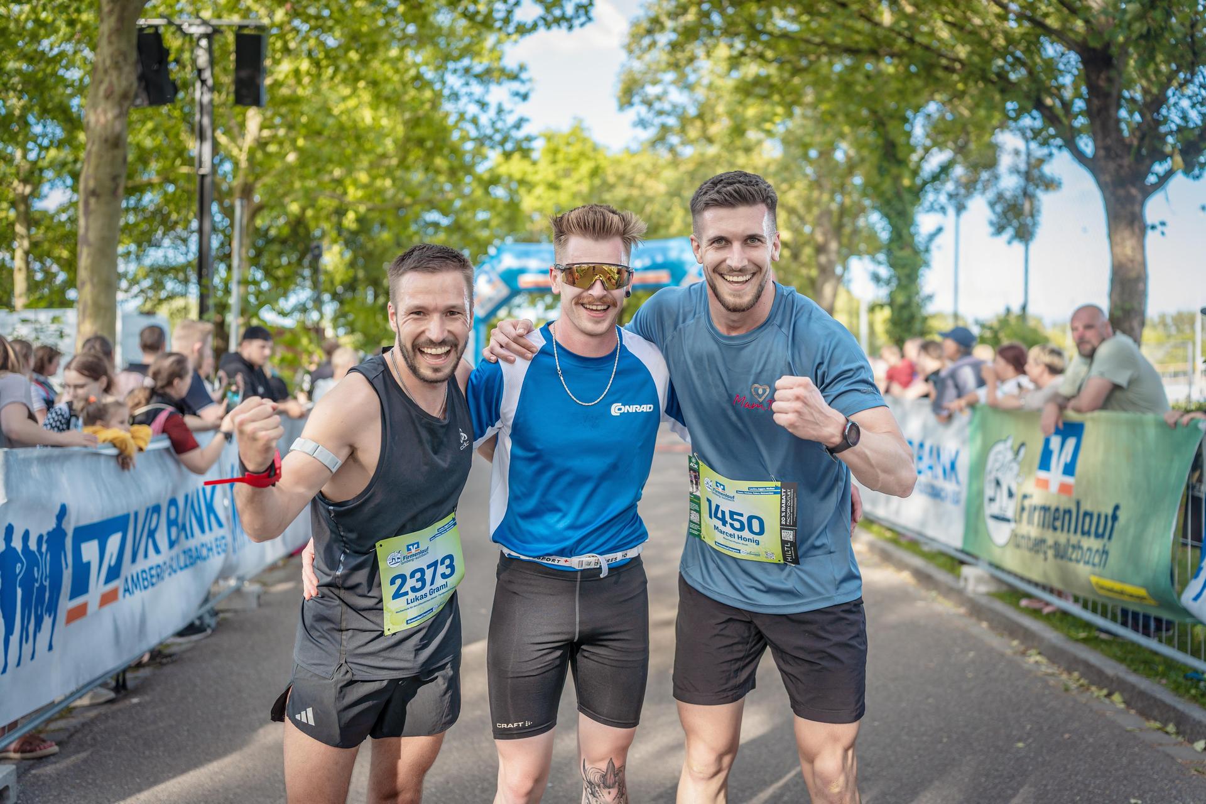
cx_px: 603
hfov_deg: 54.4
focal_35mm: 35
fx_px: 1172
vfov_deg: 37.9
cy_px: 402
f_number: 2
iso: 125
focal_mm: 35
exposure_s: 1/400
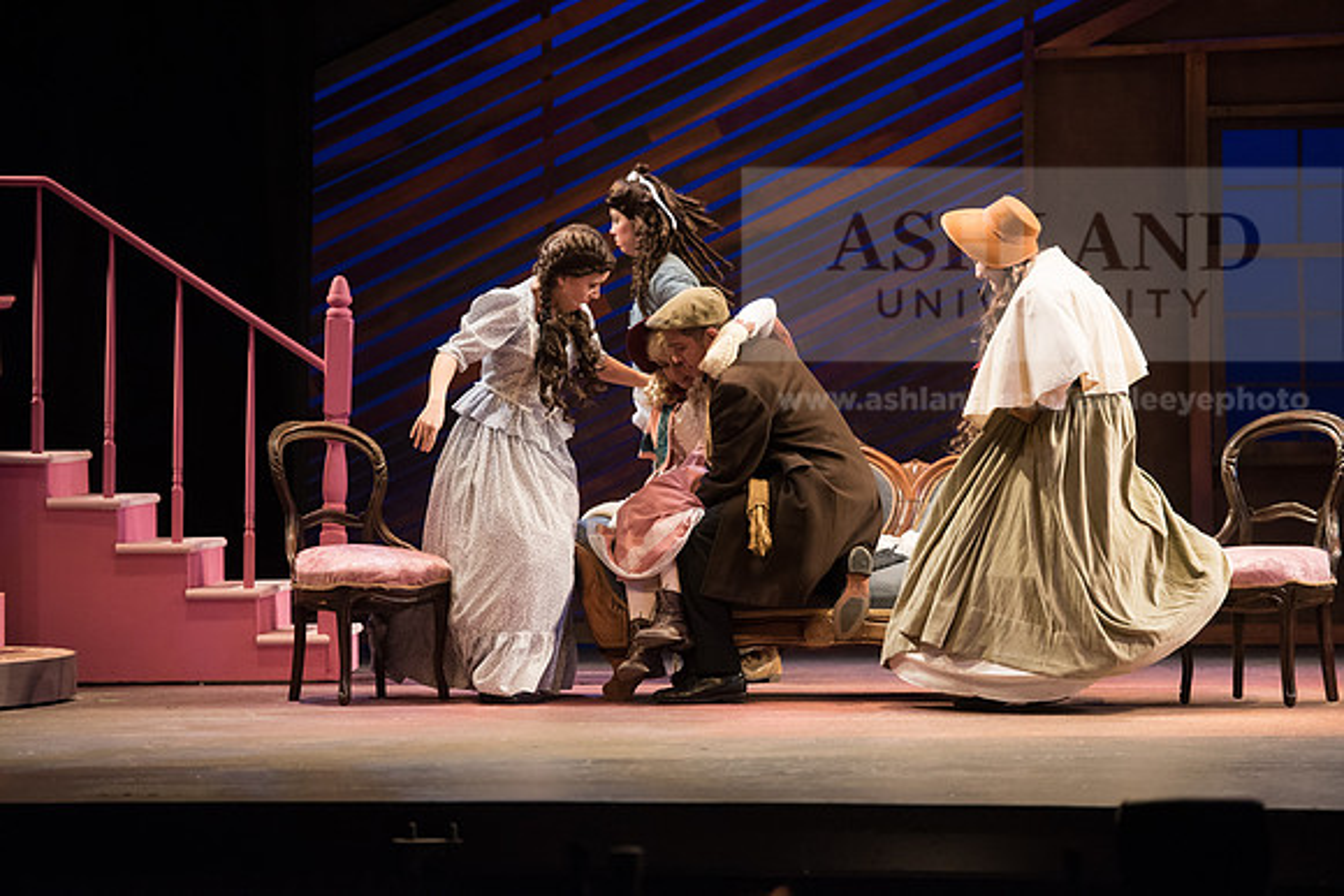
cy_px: 448
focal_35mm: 160
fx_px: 5974
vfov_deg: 8.6
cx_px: 672
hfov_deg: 12.8
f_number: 3.2
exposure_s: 1/320
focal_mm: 160
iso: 3200
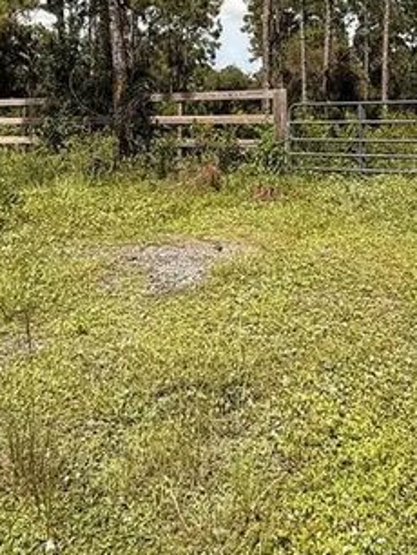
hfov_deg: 36.8
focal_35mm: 39
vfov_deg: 45.1
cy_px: 99
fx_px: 626
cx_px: 243
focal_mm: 2.22
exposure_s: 1/1656
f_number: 2.2
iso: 50
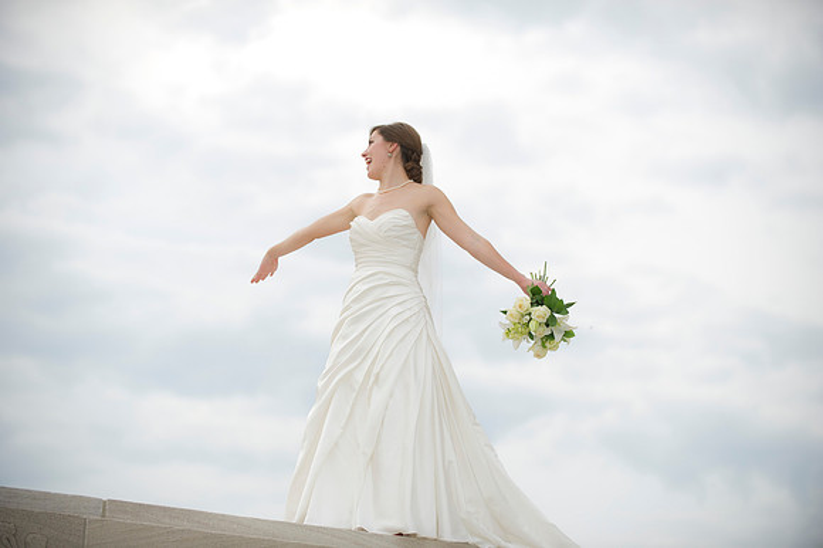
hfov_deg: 18.6
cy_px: 274
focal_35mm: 110
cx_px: 412
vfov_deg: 12.4
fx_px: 2513
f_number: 2.8
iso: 160
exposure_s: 1/250
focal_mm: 110
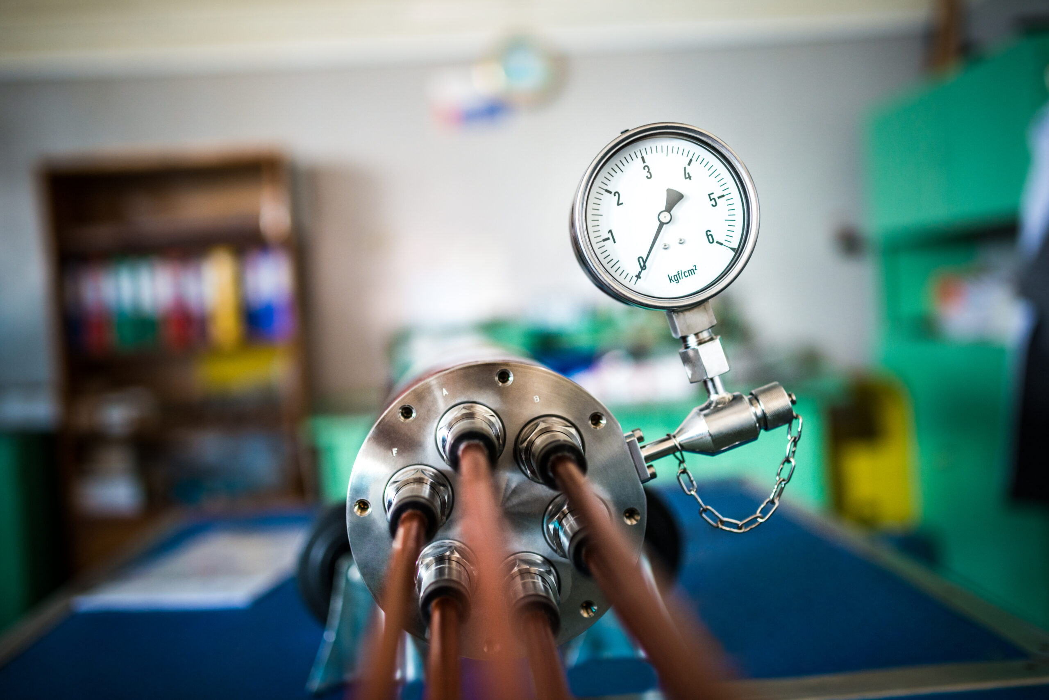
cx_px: 524
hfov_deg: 54.4
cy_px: 350
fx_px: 1020
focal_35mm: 35
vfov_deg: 37.9
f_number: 1.8
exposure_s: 1/25
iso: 800
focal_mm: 35
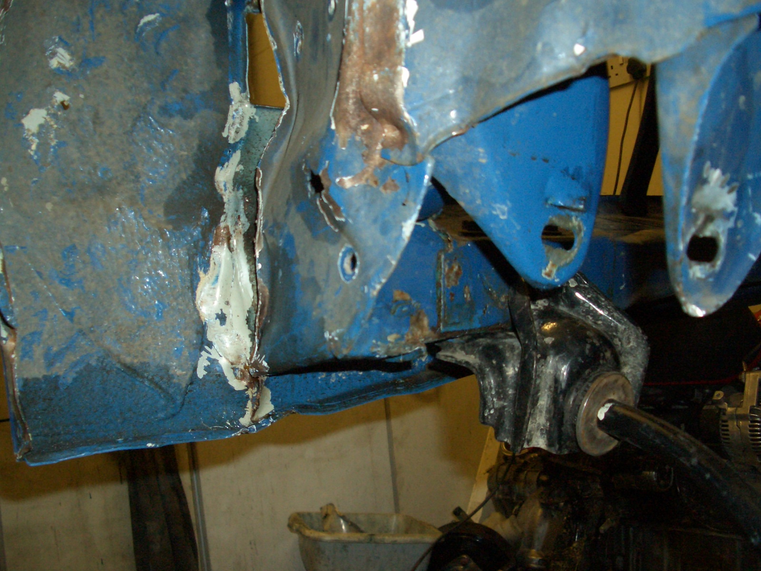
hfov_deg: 52.6
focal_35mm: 35
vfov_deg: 40.7
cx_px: 380
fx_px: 769
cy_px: 286
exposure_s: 1/60
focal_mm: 5.8
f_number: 2.6
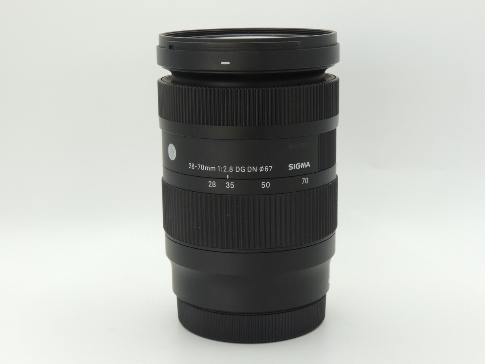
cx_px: 242
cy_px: 182
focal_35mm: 70
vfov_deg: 21.0
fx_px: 981
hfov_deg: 27.8
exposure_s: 1/25
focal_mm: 12.4
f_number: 6.8
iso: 400
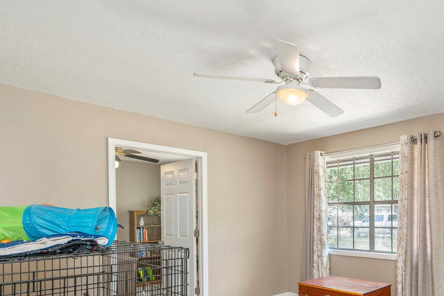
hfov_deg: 64.9
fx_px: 308
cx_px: 357
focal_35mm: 25
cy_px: 203
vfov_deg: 50.1
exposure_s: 1/50
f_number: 7.1
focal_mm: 14
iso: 500
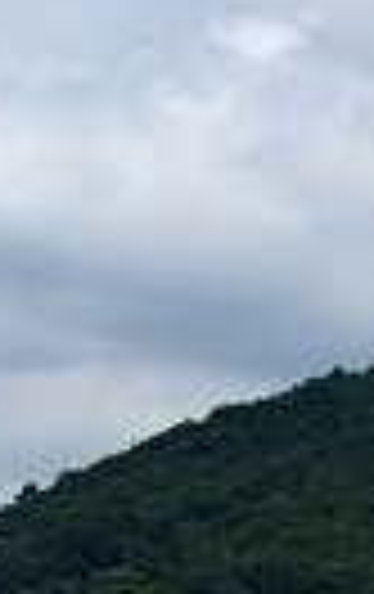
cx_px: 1307
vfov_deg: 8.1
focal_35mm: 244
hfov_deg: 5.0
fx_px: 3962
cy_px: 1296
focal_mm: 6.83
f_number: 13
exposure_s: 1/125
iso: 100
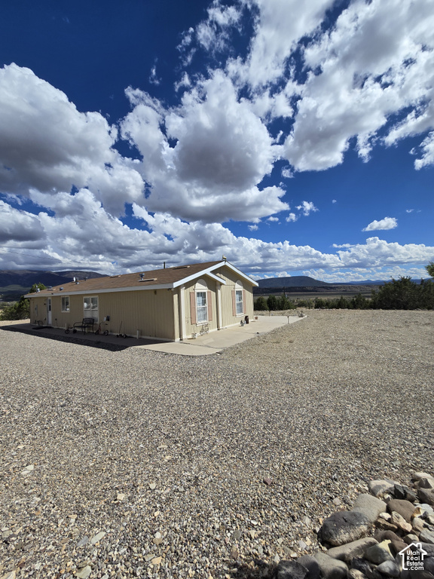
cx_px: 217
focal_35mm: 13
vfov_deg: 106.2
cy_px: 290
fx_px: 217
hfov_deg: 89.9
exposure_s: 1/4820
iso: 50
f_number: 2.2
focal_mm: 2.2
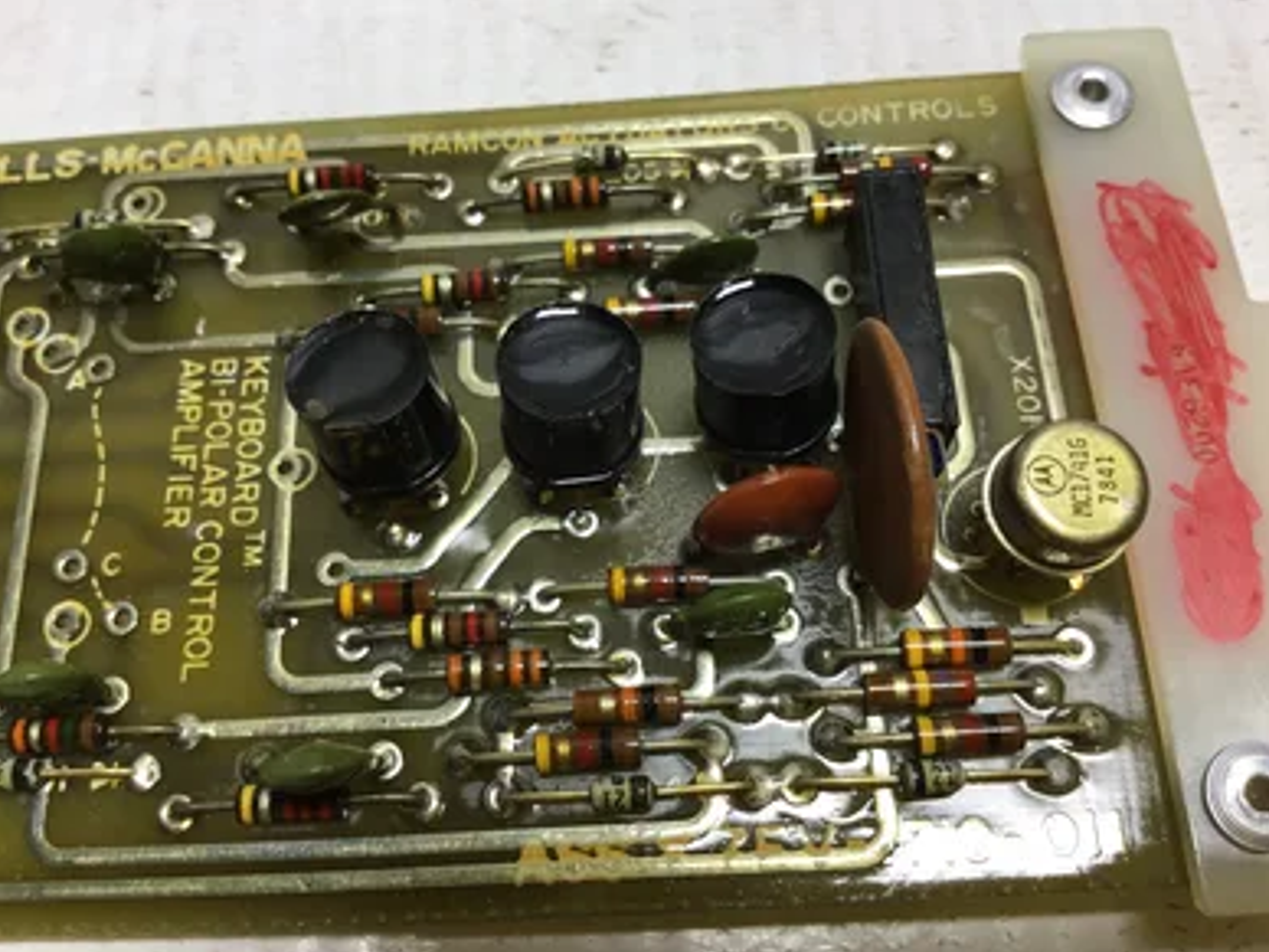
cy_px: 484
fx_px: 1173
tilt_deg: -67.0
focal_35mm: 32
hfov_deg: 56.8
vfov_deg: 44.2
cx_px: 625
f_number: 2.4
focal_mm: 3.3
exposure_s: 1/120
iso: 32
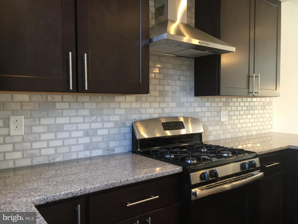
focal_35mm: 29
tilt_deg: +0.2
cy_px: 112
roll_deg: +0.6
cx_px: 149
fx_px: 250
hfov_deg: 61.7
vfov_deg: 48.2
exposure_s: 1/30
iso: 80
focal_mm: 4.15
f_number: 2.2
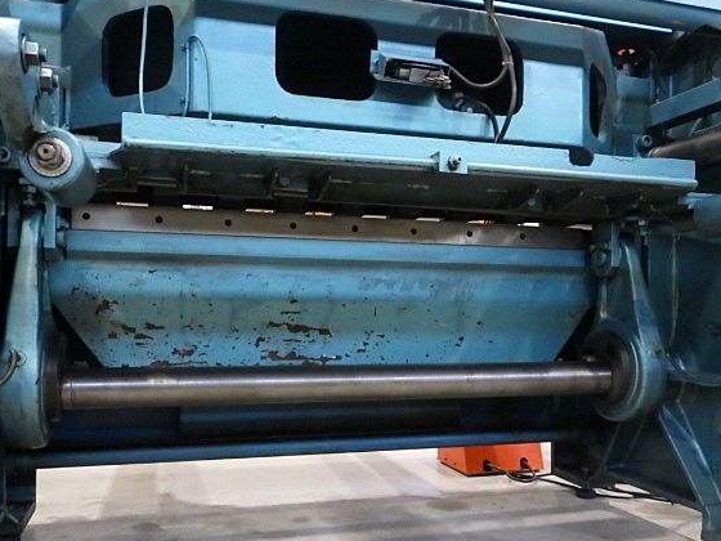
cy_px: 292
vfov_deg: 44.1
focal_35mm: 32
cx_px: 363
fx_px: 667
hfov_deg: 56.8
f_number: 3.5
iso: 1600
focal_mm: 5
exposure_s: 1/45
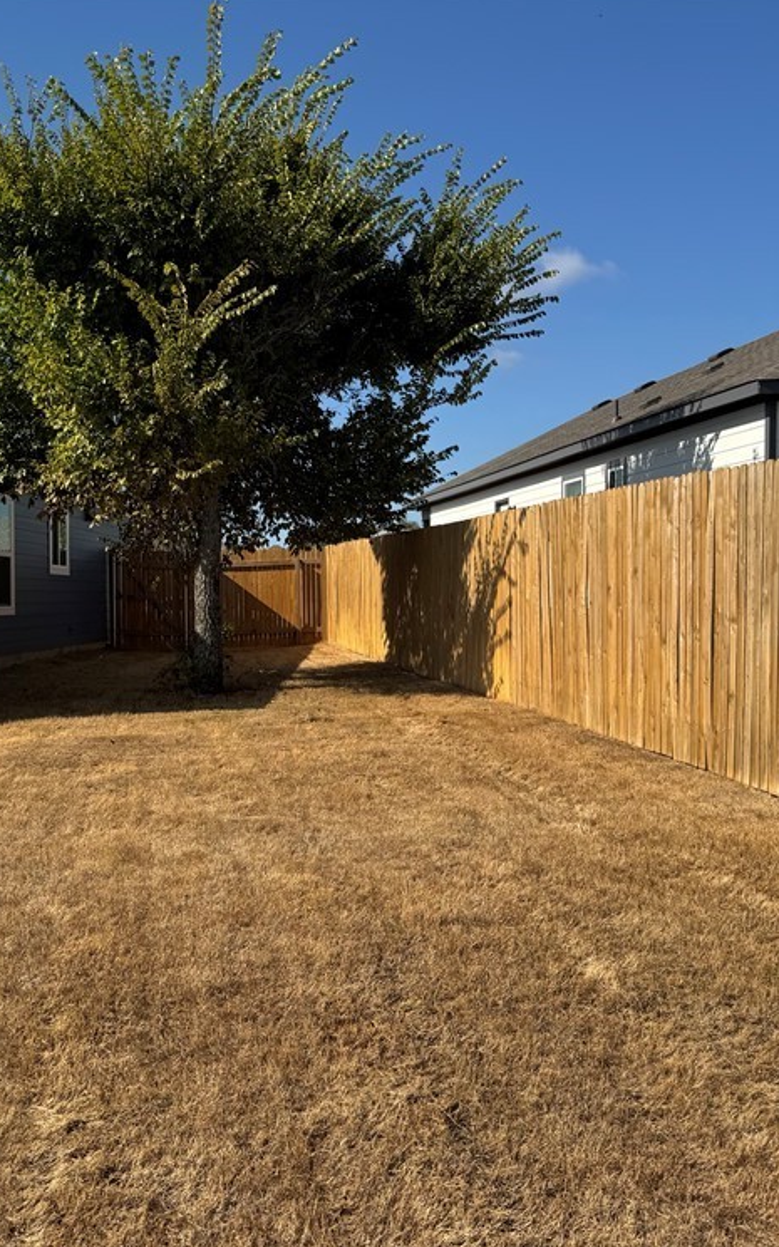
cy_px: 635
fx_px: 1189
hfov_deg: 36.2
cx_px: 352
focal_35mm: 35
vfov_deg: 55.3
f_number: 1.78
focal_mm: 6.76
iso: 80
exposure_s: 1/5348
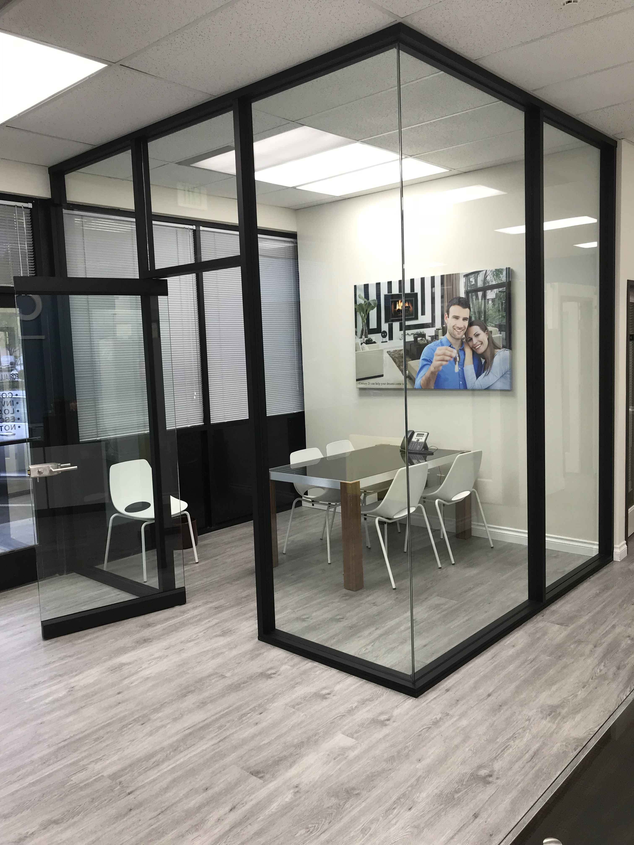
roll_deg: +2.9
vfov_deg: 63.4
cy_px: 422
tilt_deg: -5.4
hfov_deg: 49.7
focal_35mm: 28
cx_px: 317
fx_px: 684
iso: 25
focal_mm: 3.99
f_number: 1.8
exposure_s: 1/60
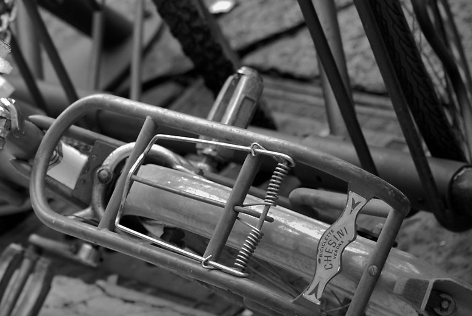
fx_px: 2134
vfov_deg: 8.5
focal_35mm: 163
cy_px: 93
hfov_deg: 12.3
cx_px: -91
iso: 100
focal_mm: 35
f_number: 1.8
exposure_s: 1/200
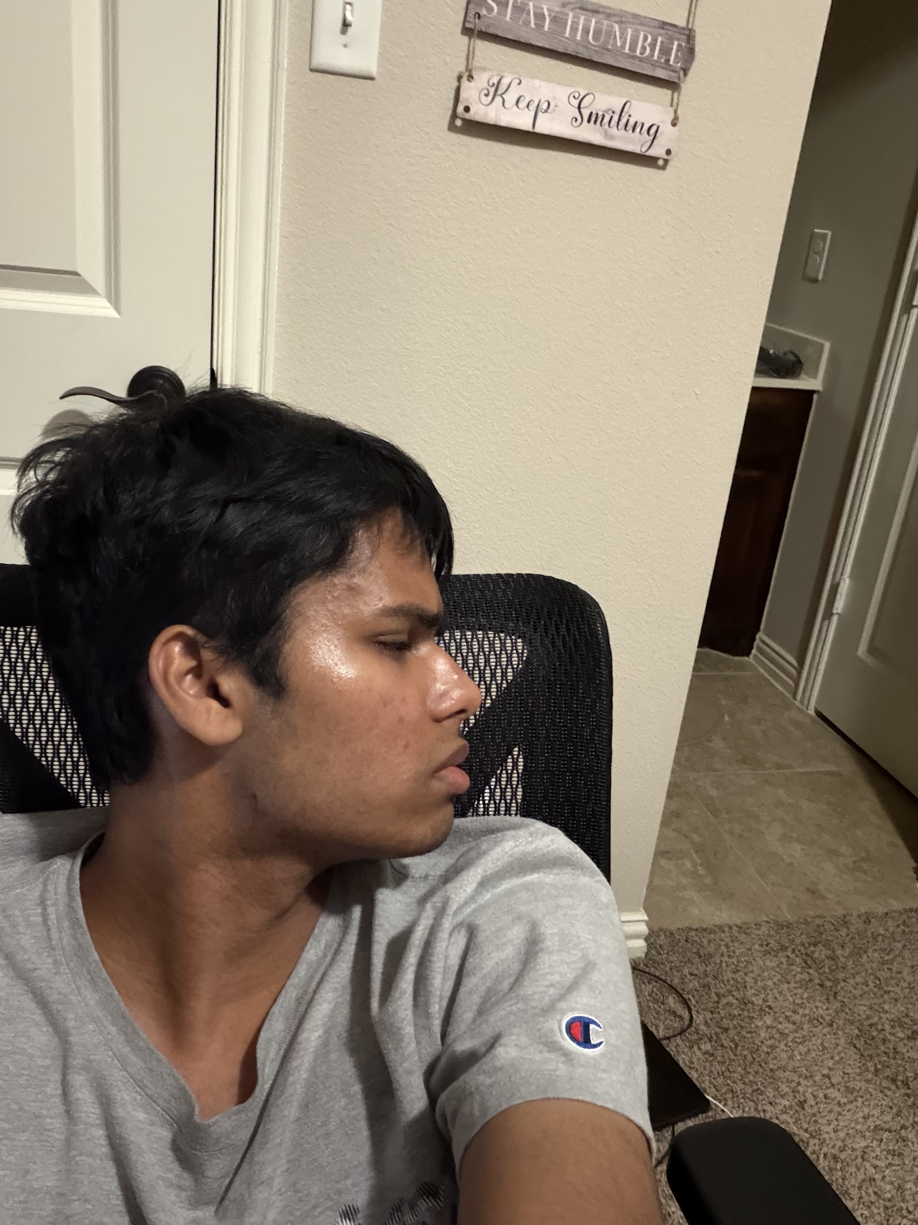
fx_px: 1061
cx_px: 459
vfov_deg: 60.0
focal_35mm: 30
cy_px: 612
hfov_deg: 46.8
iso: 800
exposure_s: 1/15
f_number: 1.9
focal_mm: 2.71
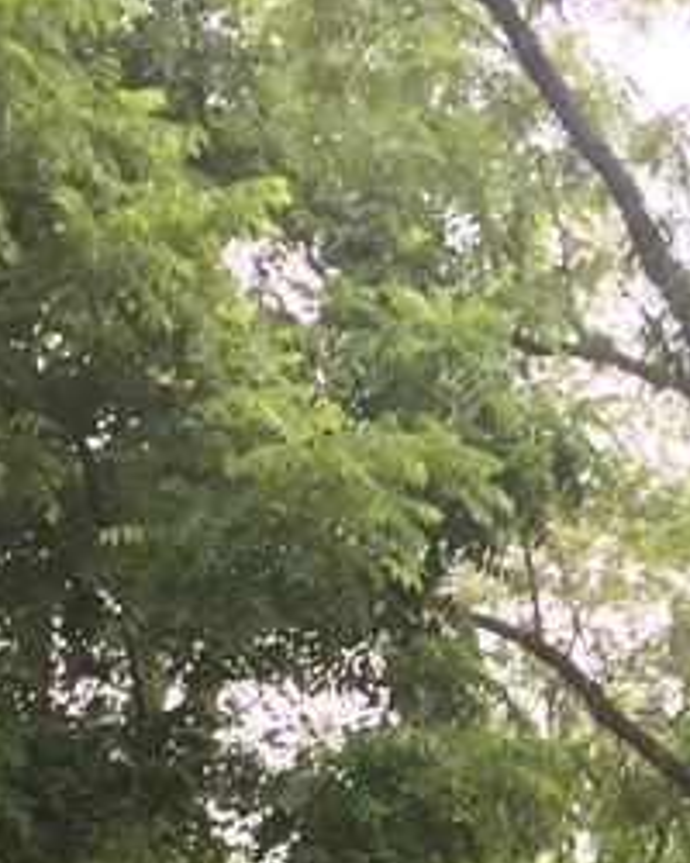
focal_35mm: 116
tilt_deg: +6.9
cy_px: 1043
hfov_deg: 13.0
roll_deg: -2.0
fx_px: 2961
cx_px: 811
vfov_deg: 15.9
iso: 32
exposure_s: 1/120
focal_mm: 4.15
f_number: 2.2
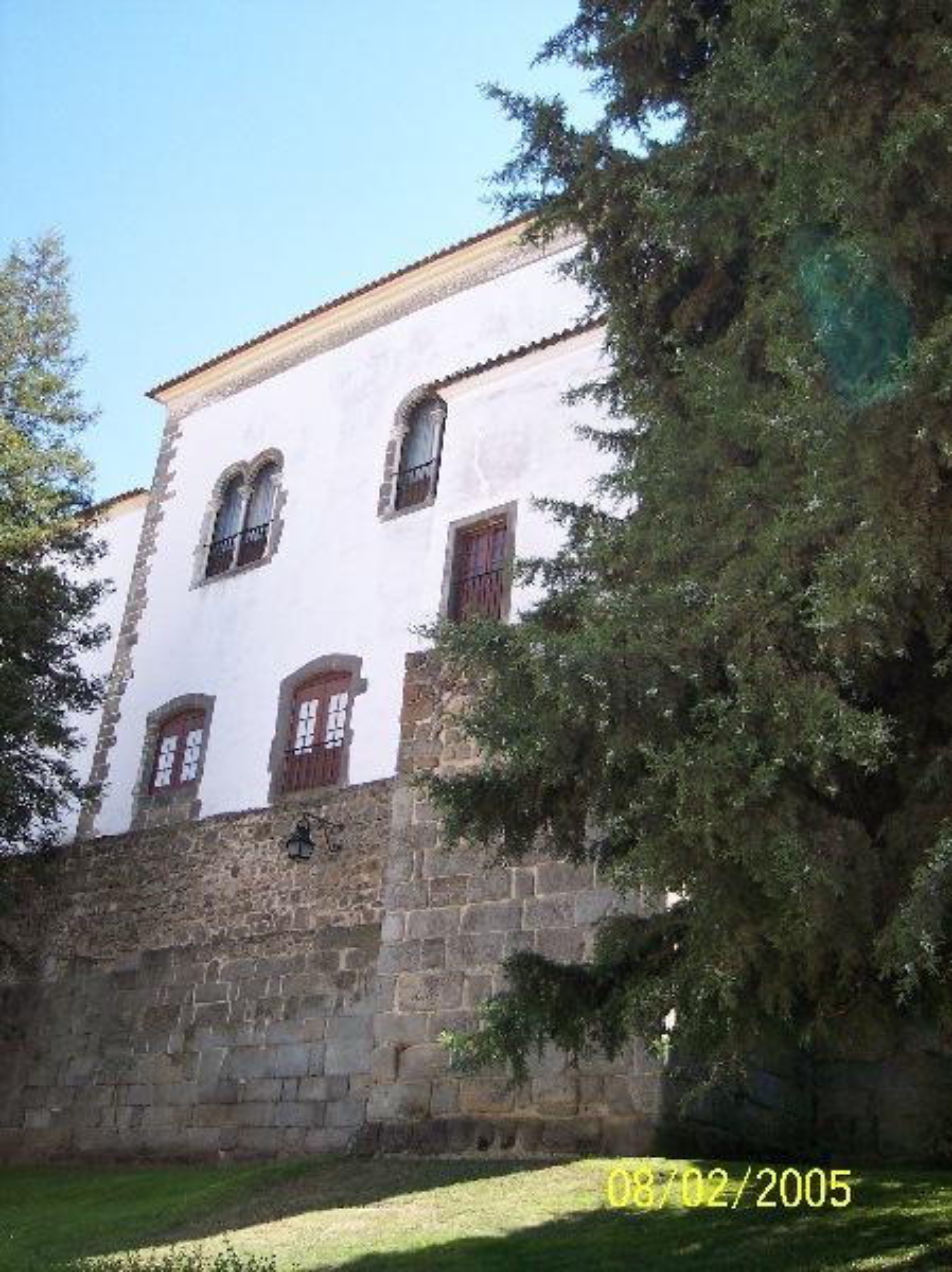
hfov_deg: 37.7
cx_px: 476
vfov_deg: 49.0
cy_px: 636
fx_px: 1395
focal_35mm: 38
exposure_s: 1/700
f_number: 2.8
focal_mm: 8
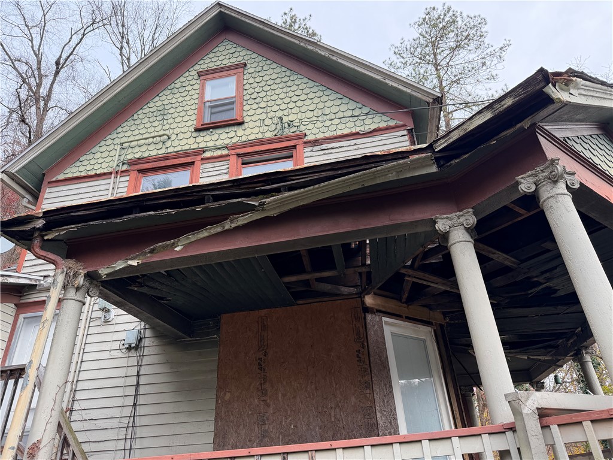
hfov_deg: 71.6
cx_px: 306
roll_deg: +3.6
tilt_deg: +30.8
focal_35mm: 24
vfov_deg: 56.8
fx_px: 425
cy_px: 230
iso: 100
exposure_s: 1/456
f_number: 1.78
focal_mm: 6.76
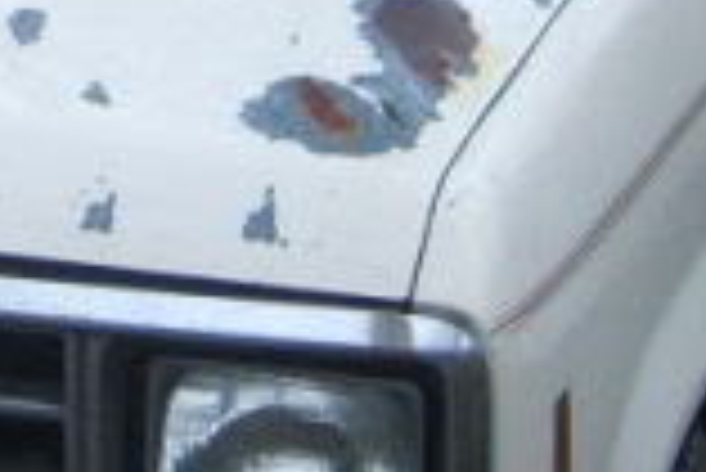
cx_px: -13
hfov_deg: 11.0
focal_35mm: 185
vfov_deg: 7.4
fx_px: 3631
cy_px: -153
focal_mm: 5.8
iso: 50
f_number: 2.8
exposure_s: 1/30
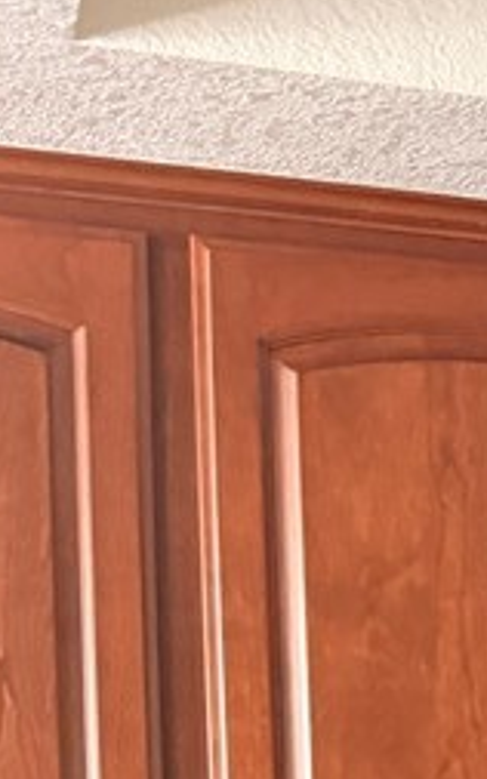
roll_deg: -1.8
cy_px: 1010
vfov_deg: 18.8
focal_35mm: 103
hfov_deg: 11.4
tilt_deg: -5.9
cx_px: 996
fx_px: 2189
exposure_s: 1/40
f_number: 1.78
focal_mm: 6.76
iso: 800
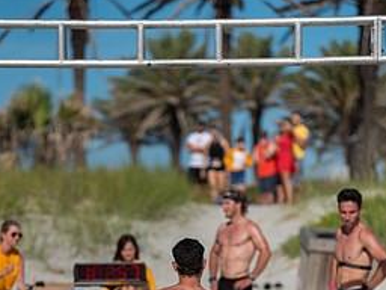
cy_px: 319
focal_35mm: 228
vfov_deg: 6.5
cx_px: 164
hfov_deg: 8.7
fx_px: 2542
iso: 220
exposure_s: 1/4000
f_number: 2.8
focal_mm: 135
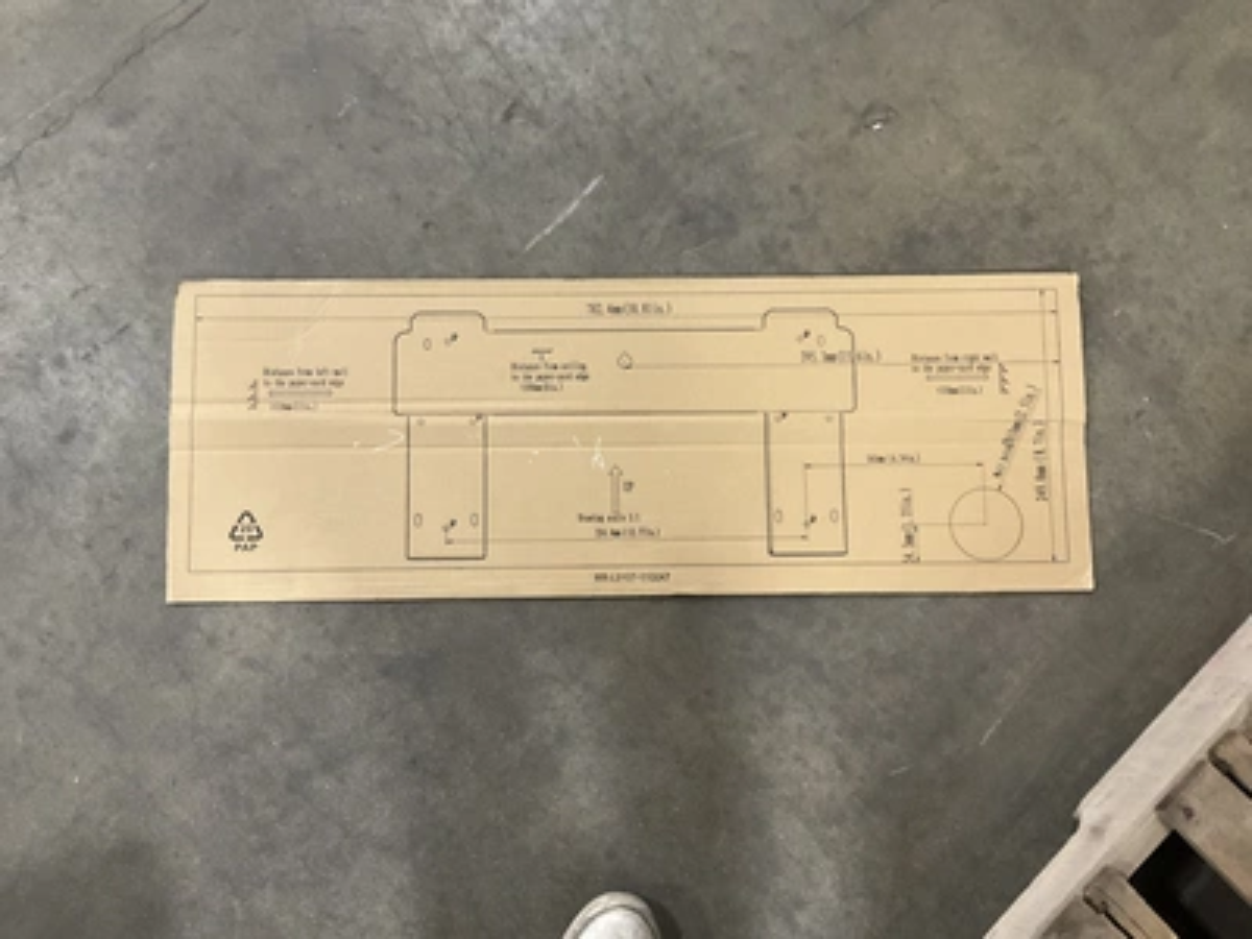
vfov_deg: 48.2
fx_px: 1049
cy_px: 470
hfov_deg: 61.7
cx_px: 626
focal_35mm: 29
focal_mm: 3
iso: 250
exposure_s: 1/40
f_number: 1.8
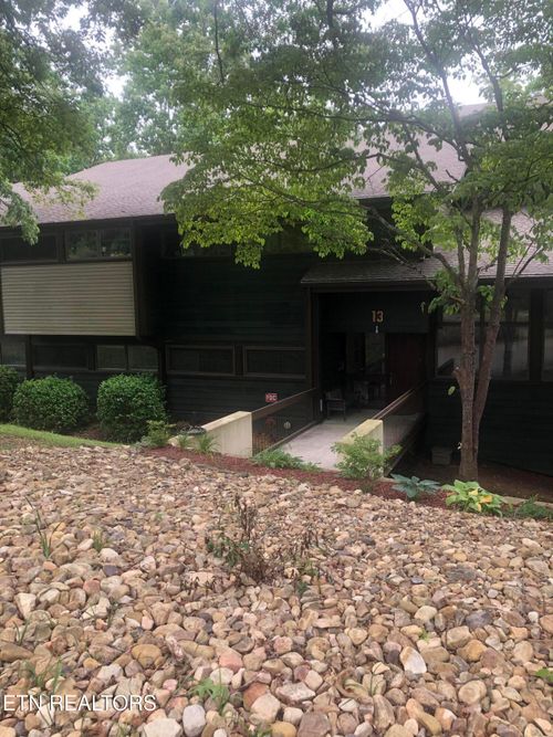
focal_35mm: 28
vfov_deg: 63.5
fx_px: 597
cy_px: 368
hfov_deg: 49.7
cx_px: 276
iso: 20
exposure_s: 1/141
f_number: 1.8
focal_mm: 3.99
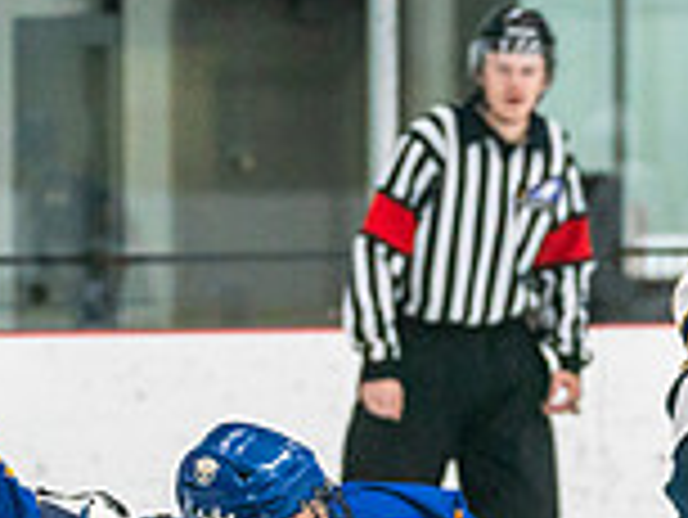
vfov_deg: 3.1
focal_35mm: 477
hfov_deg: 4.2
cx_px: 204
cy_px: 755
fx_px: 9488
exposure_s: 1/1250
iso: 3200
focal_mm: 113
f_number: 2.8
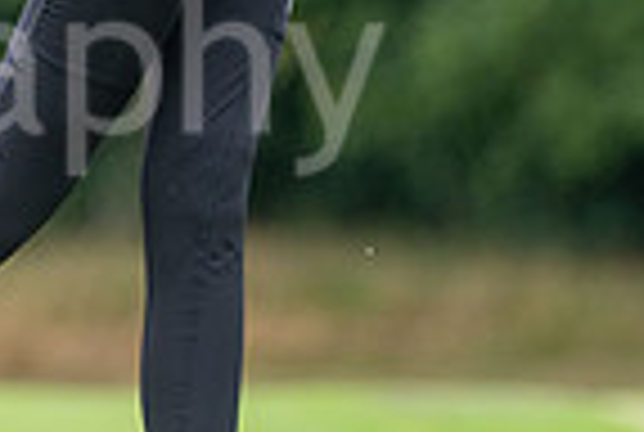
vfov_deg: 1.1
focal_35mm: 1279
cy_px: -197
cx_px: -119
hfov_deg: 1.6
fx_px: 22927
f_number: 4
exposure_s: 1/800
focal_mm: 300
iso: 500
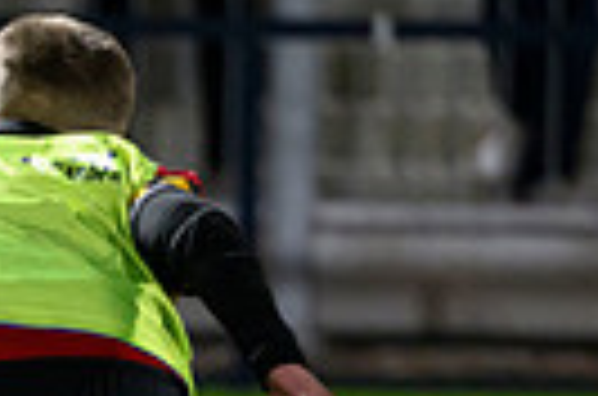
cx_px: -283
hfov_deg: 1.9
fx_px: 17831
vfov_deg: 1.3
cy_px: 648
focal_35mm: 1076
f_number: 3.2
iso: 6400
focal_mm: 200
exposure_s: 1/1000
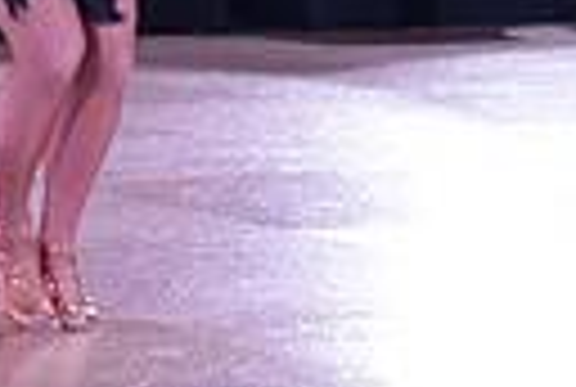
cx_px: -518
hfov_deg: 9.0
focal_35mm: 217
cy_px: -254
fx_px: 3480
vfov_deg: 6.3
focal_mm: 48
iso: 2500
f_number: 5
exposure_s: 1/250
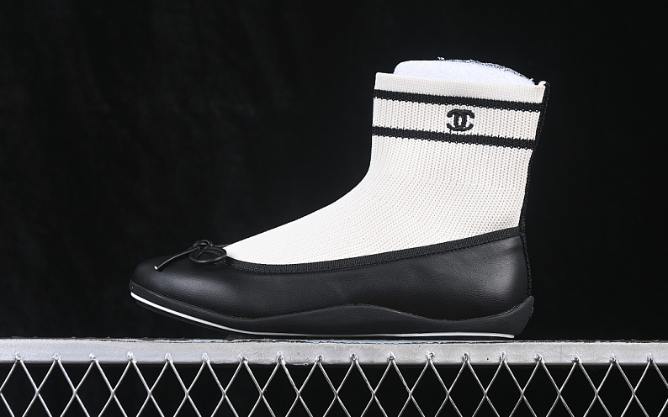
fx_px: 1402
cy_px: 201
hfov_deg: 26.8
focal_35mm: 77
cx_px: 334
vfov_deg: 16.9
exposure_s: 1/60
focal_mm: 50
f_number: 6.3
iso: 160
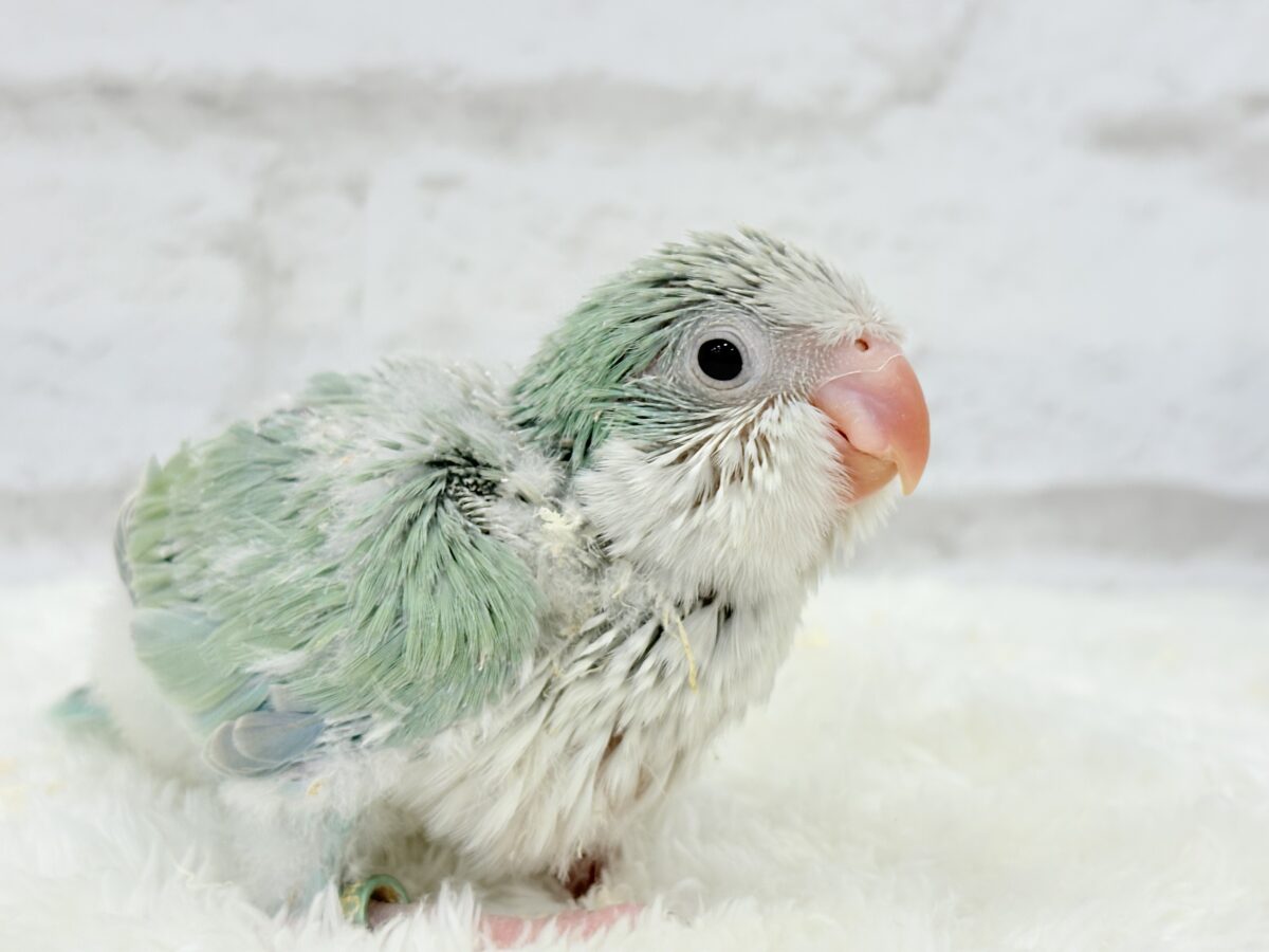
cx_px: 634
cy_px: 476
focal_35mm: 52
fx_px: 1906
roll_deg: -1.2
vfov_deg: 28.0
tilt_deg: -4.7
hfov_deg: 36.8
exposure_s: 1/100
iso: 64
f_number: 1.6
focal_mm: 5.96
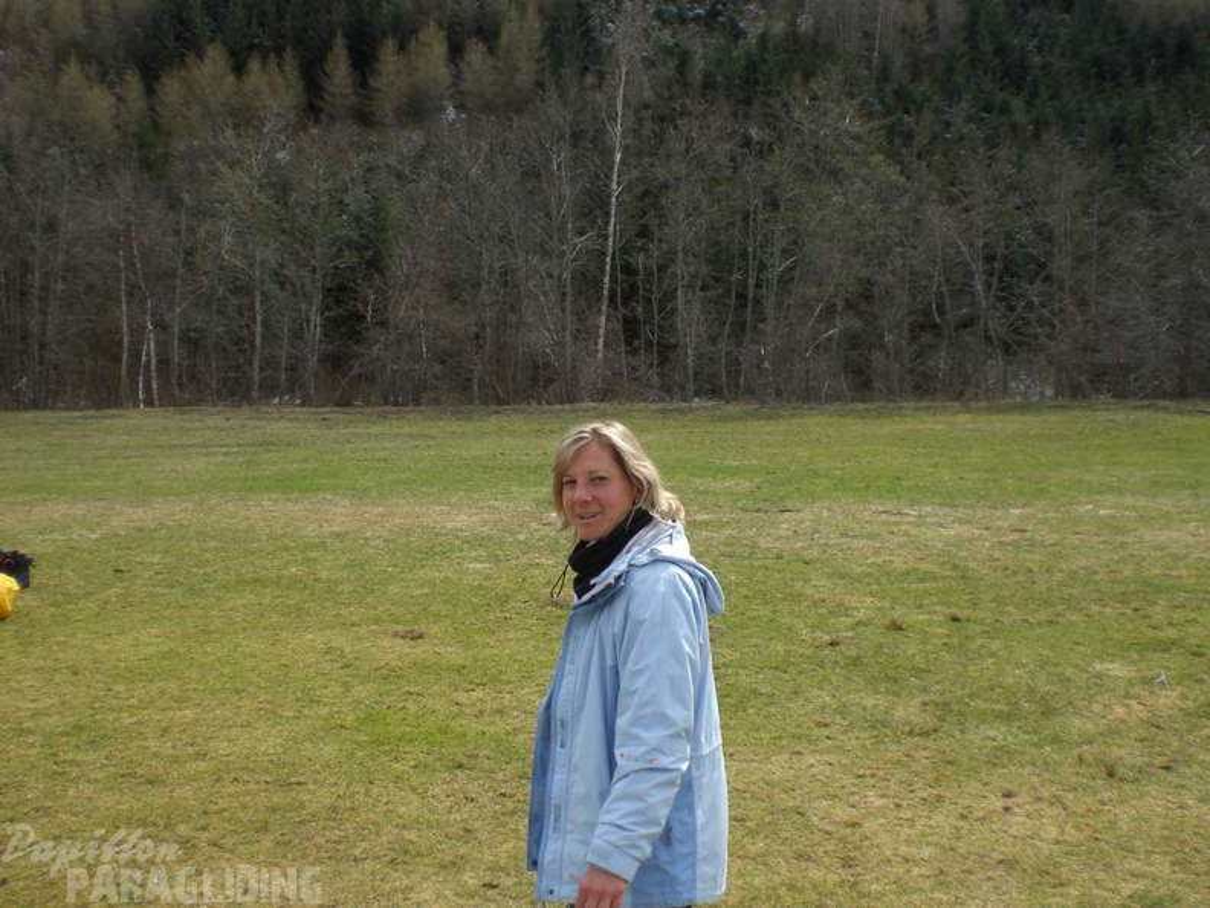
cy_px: 454
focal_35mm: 38
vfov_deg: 37.7
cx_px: 605
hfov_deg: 49.0
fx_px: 1328
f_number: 4.4
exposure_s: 1/320
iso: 50
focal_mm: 6.3
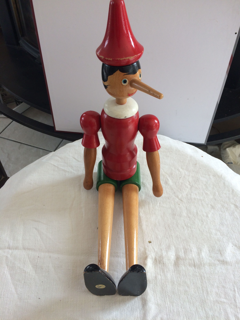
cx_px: 120
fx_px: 268
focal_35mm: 29
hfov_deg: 48.2
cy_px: 160
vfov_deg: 61.7
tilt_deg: -52.4
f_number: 2.2
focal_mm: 4.15
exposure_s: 1/100
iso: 50
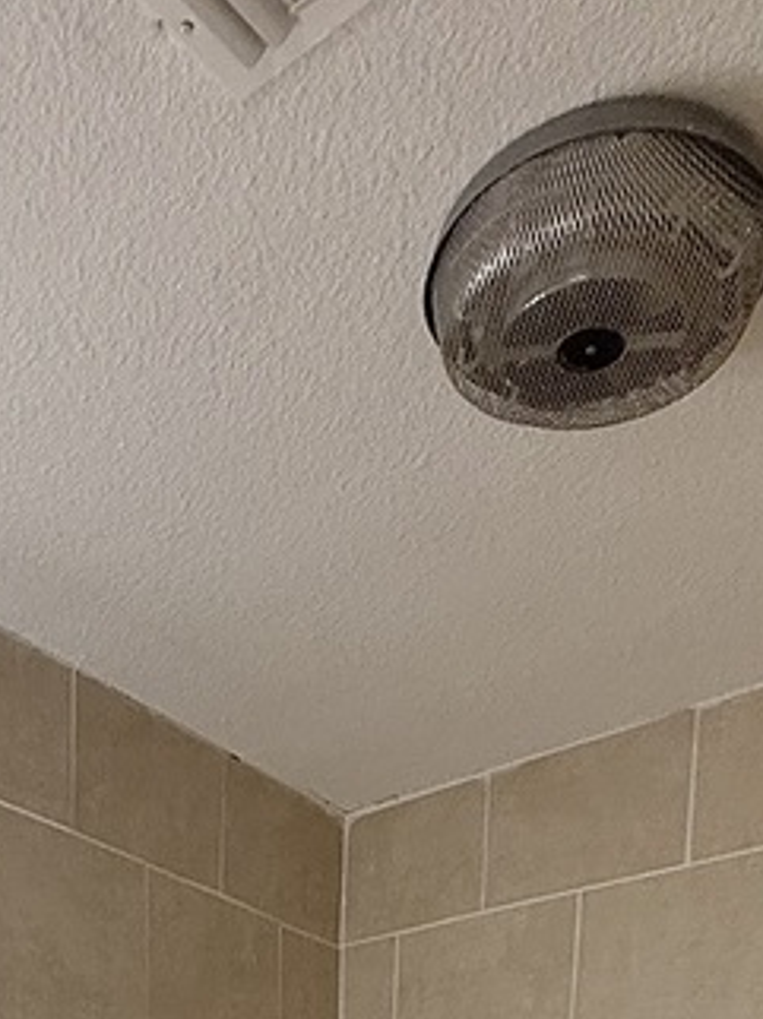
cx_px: 174
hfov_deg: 30.2
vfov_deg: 25.1
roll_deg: +0.5
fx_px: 1383
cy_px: 1671
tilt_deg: -10.0
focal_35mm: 47
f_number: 2.2
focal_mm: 2.22
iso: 250
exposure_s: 1/120
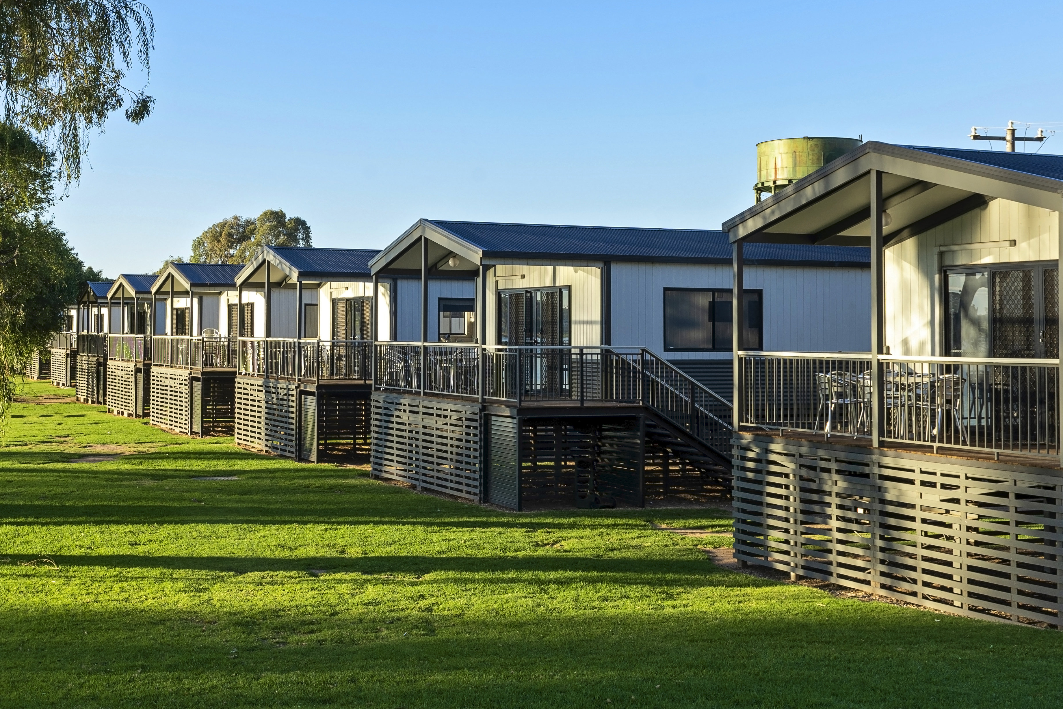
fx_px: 1418
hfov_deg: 40.4
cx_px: 322
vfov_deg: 28.0
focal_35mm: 48
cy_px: 260
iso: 100
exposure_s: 1/80
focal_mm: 24
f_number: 10
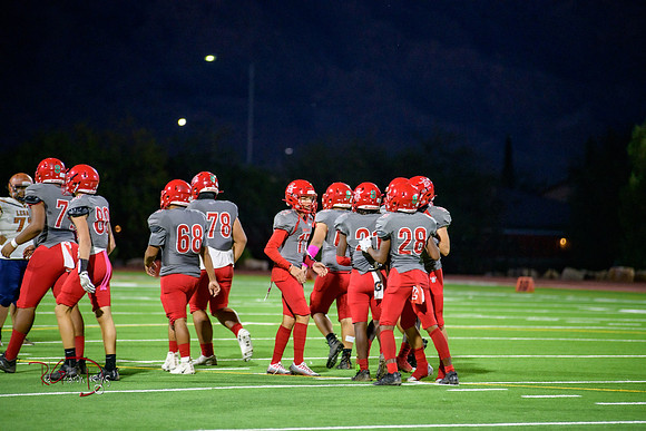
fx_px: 3590
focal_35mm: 200
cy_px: 216
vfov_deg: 6.9
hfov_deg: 10.3
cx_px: 323
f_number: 2.8
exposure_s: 1/400
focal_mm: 200
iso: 1250
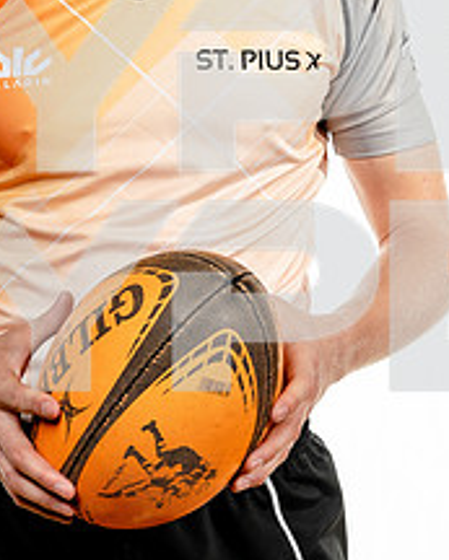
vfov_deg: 11.5
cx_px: 177
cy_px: 78
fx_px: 2772
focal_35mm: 167
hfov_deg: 9.3
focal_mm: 57
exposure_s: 1/250
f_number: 8
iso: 160
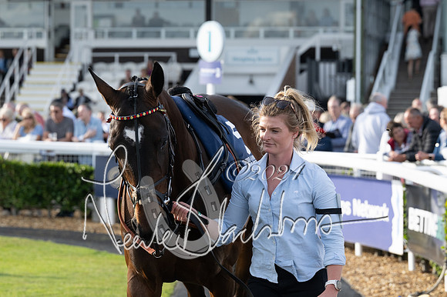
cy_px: 148
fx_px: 1601
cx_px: 224
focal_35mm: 129
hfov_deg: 15.9
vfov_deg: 10.6
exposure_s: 1/1250
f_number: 4
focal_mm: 86
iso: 400
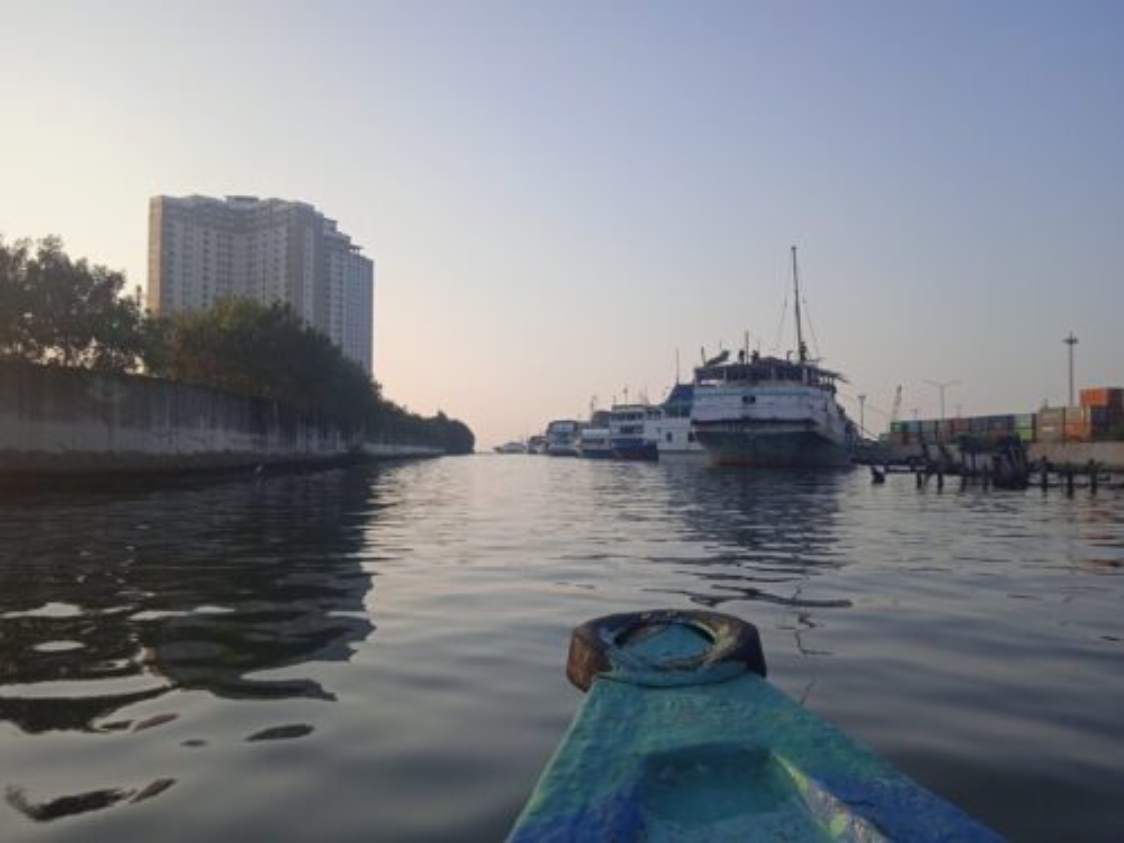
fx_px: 909
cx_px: 562
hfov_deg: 63.4
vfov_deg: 49.7
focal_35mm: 28
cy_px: 422
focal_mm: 3.43
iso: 114
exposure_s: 1/637
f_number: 2.2
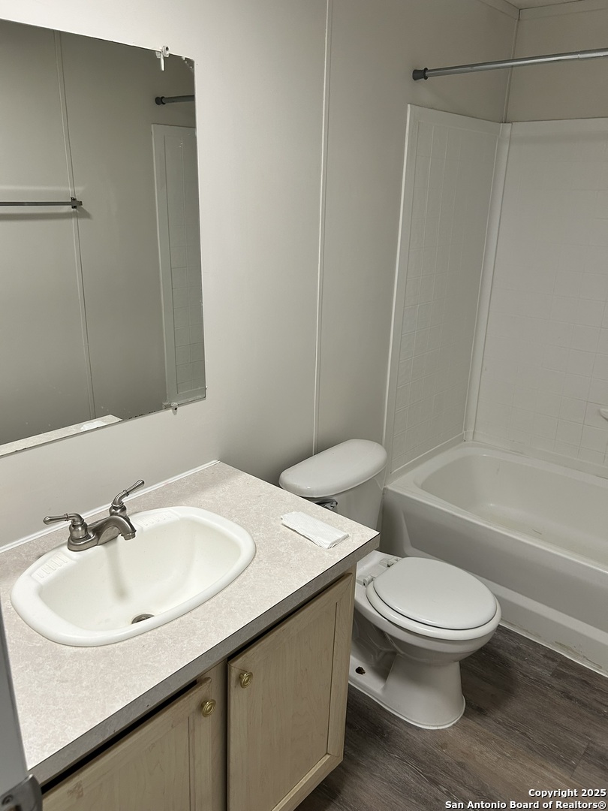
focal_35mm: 26
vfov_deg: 67.3
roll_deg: -2.6
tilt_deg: -17.3
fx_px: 609
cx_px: 304
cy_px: 406
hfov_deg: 53.1
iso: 125
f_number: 1.5
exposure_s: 1/120
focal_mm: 5.7
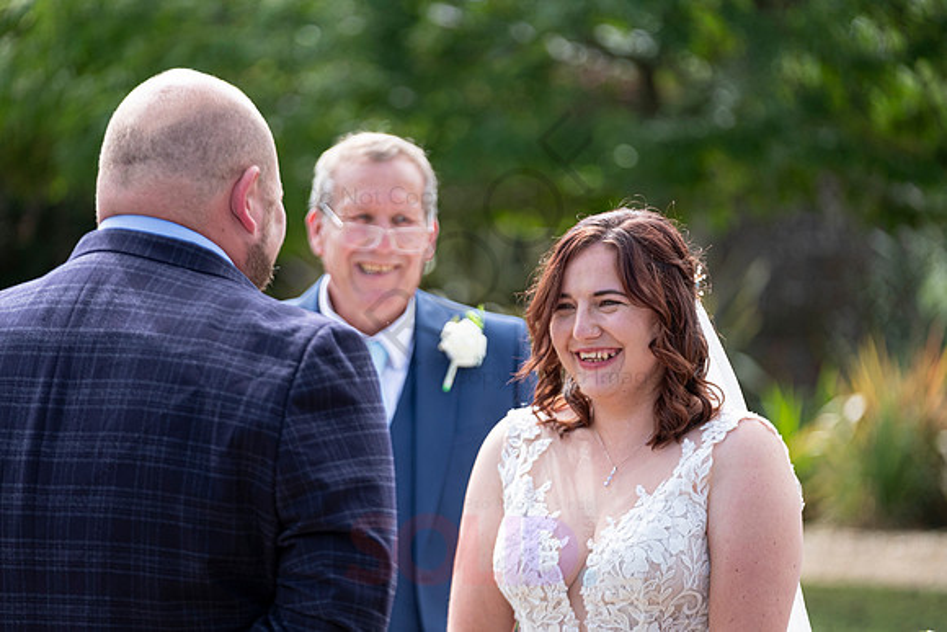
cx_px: 474
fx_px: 5104
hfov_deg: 10.6
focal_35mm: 194
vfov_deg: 7.1
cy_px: 316
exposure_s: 1/1000
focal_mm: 129.2
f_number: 2.8
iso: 200
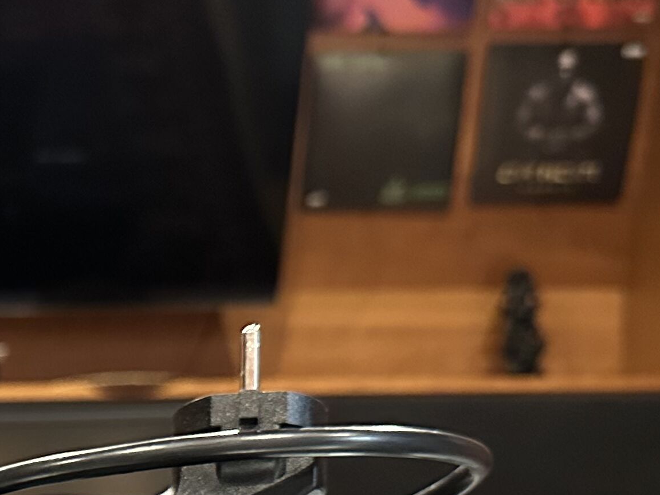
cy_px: 706
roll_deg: +0.0
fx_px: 1602
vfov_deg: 16.3
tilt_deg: -1.1
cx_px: -184
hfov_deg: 21.2
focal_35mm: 84
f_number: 1.78
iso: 800
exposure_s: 1/33
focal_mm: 6.86
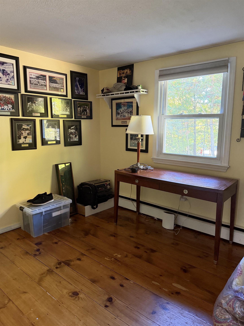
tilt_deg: -8.6
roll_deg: +0.1
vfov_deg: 71.6
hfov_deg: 56.8
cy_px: 163
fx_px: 226
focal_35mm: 24
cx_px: 122
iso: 800
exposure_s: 1/60
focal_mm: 6.76
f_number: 1.78
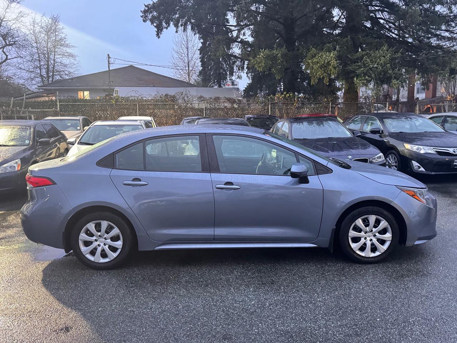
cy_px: 172
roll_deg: +0.4
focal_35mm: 24
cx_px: 228
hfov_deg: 71.6
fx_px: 317
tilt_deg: -5.9
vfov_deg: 56.8
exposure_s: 1/30
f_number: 1.78
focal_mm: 6.76
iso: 1000
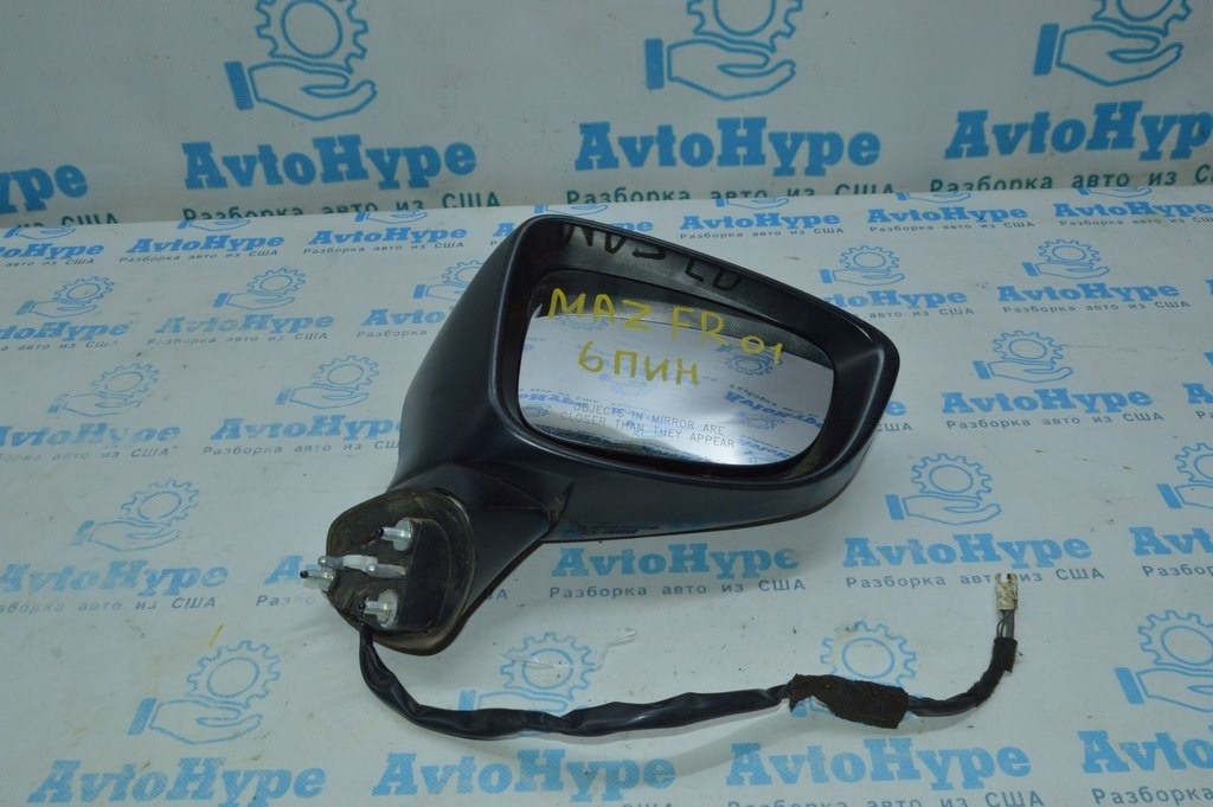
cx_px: 606
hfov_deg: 59.5
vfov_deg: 41.6
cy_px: 404
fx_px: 1060
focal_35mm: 32
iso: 1000
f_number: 16
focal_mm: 21
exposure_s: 1/50
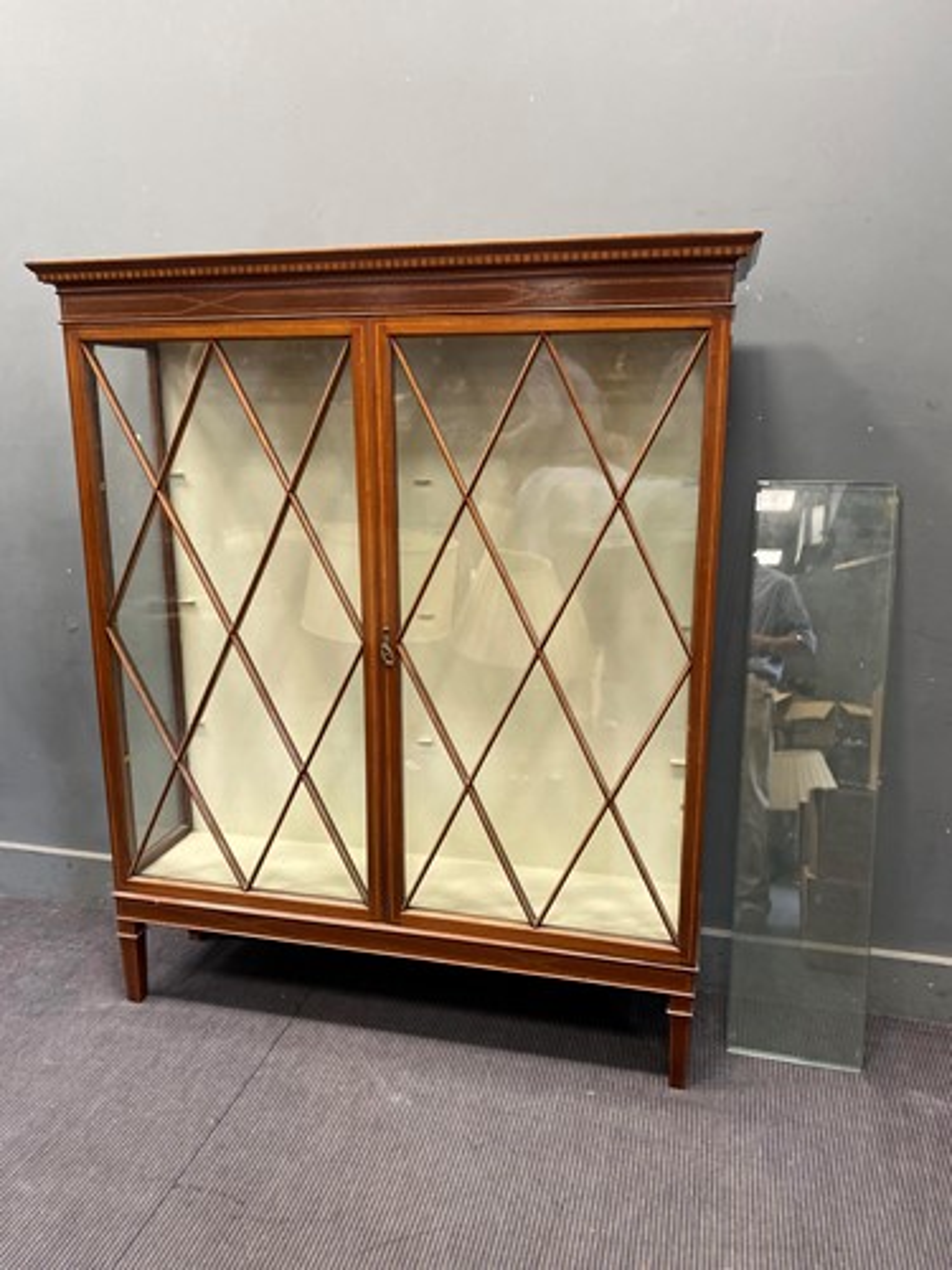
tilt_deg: -13.0
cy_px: 635
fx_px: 953
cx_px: 476
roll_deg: +0.0
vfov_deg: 67.3
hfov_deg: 53.1
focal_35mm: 26
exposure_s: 1/50
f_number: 1.8
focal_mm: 4.25
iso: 200
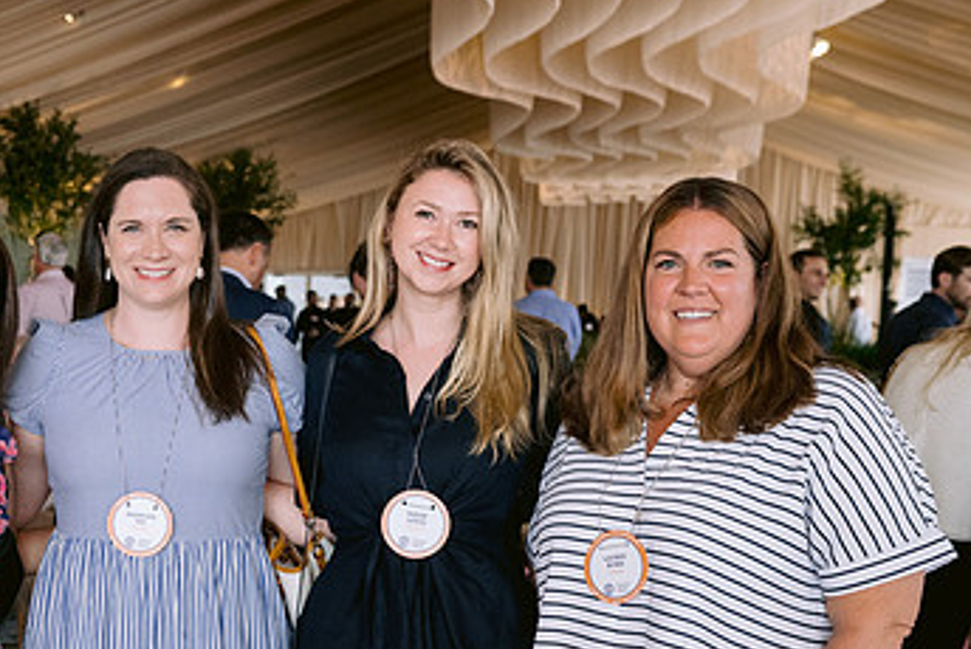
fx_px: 1593
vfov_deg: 22.8
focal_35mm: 59
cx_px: 189
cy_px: 504
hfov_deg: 32.9
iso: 1600
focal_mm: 35
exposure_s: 1/160
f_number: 4
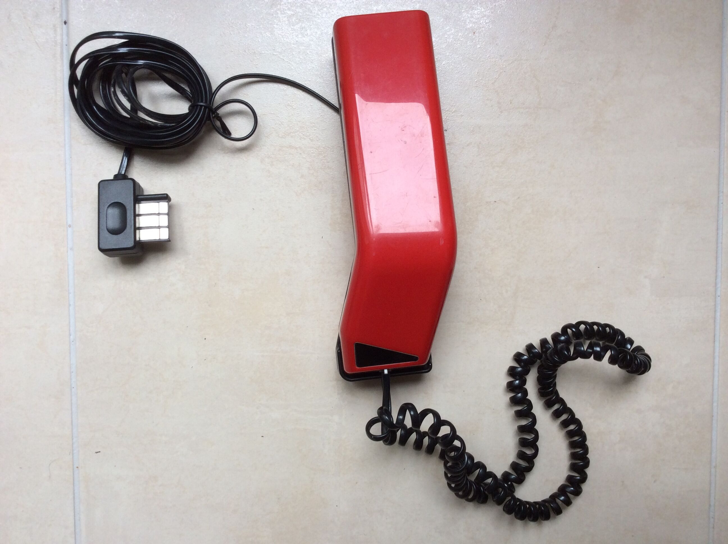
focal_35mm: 32
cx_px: 364
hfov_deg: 56.9
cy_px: 272
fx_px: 672
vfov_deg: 44.1
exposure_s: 1/50
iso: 40
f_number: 2.4
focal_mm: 3.3
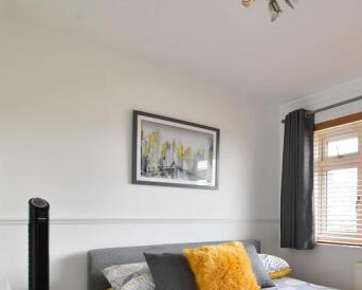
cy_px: 216
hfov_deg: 59.0
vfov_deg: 51.1
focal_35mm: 27
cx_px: 290
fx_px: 289
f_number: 8
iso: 200
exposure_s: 1/13
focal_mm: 10
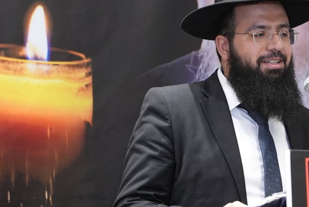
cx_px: 334
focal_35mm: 127
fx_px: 1091
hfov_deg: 15.7
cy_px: 141
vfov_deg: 10.8
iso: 3200
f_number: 4.5
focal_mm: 50
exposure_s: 1/200
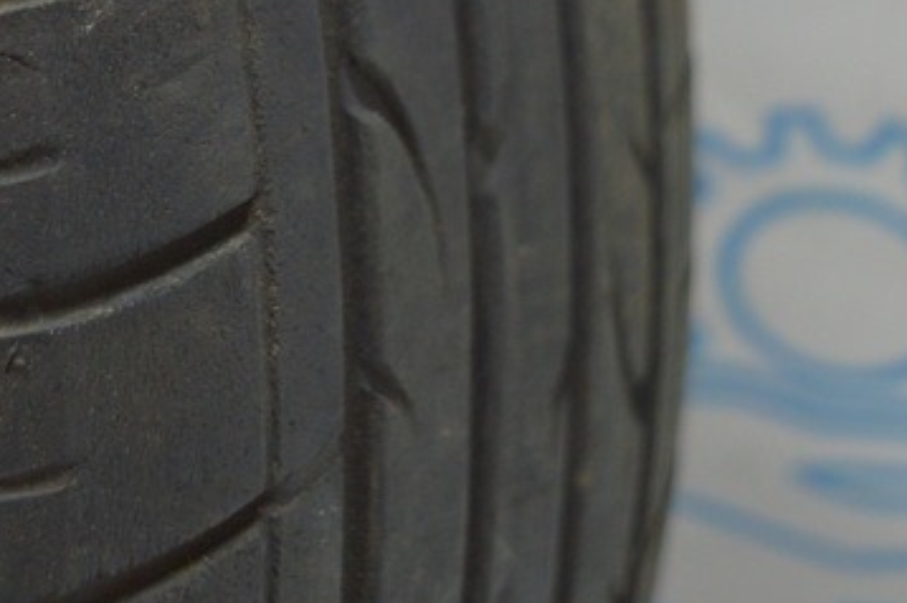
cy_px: -214
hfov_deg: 19.4
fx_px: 2593
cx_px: 63
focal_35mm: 103
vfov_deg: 12.8
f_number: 4
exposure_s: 1/40
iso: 400
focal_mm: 24
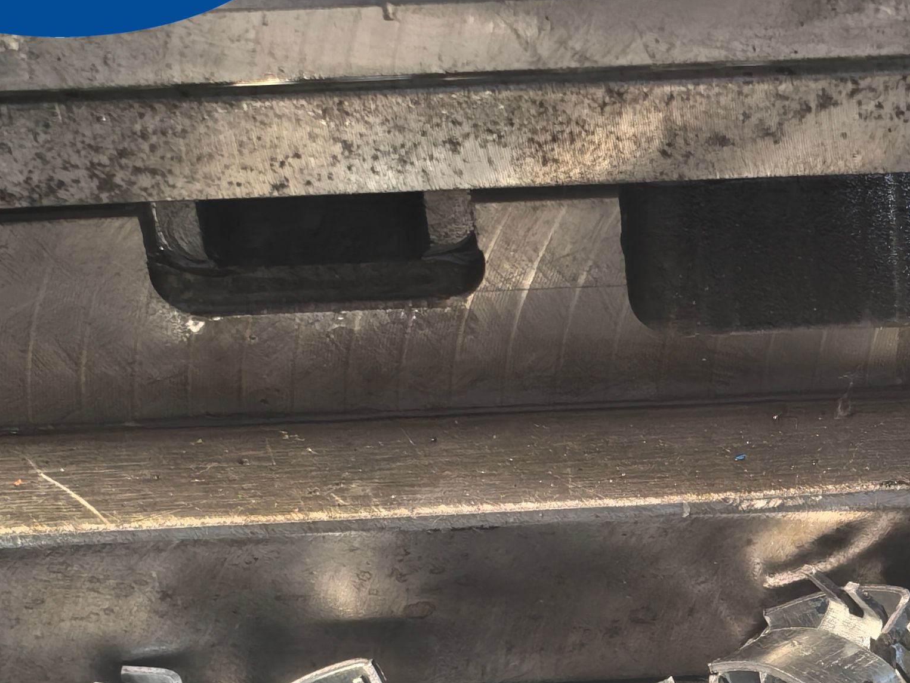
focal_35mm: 160
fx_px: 4206
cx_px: 934
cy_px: 606
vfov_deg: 9.2
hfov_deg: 12.2
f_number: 2
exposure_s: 1/100
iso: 100
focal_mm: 6.35
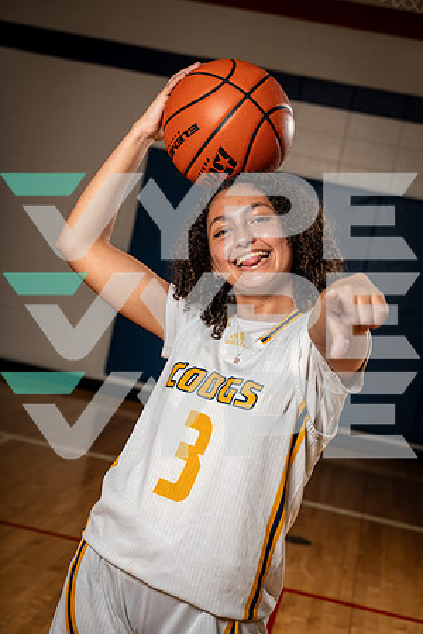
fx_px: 1234
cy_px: 317
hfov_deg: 19.5
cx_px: 212
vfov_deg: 28.8
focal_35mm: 70
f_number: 5.6
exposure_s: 1/250
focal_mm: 70
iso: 125
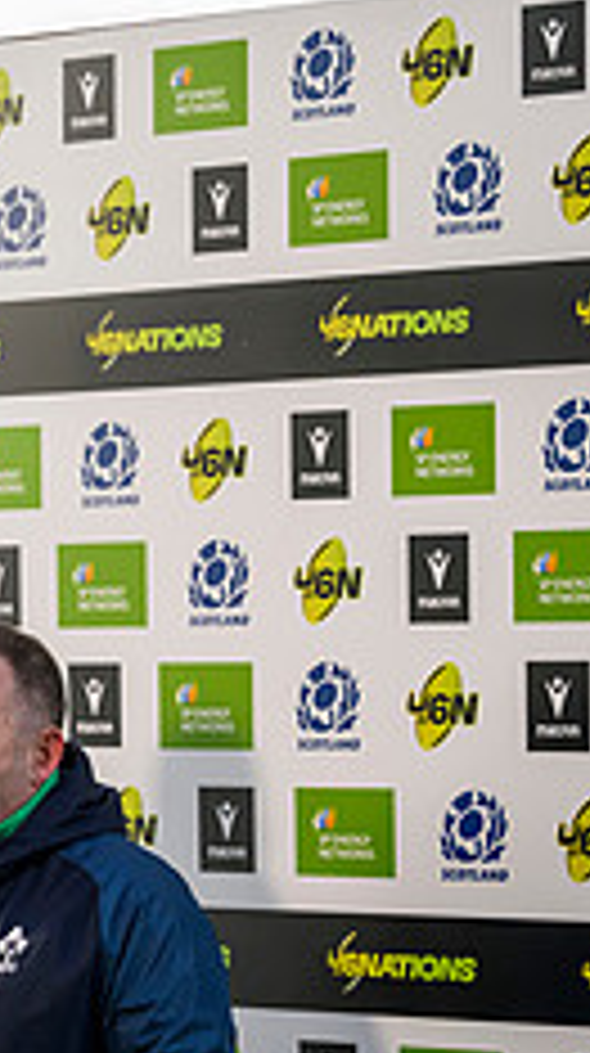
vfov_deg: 8.9
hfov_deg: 4.9
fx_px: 6755
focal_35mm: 242
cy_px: 785
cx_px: -554
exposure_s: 1/640
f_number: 2.8
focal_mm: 93
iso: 1250
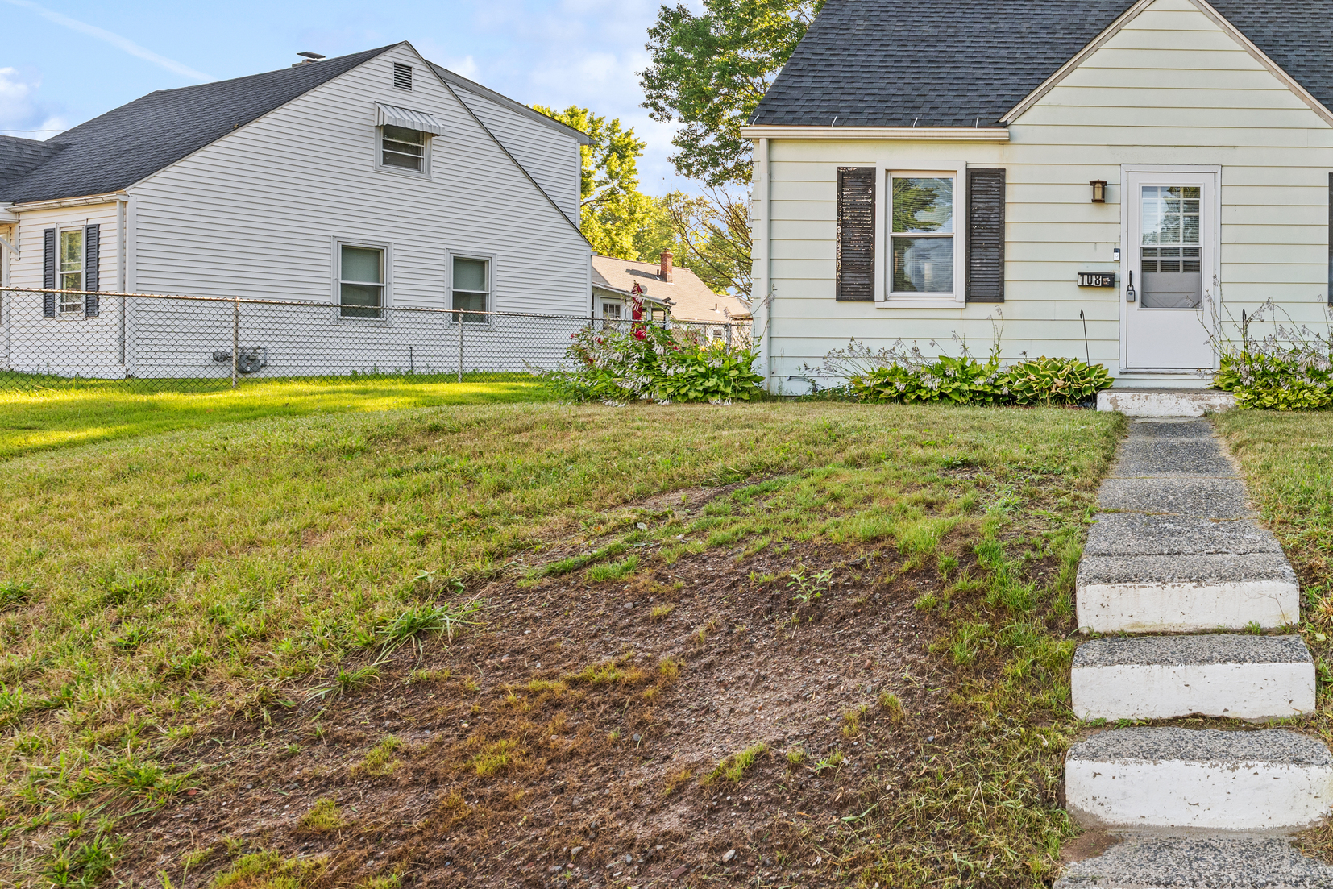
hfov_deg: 60.4
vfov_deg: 49.3
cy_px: 361
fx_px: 963
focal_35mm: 26
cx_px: 1162
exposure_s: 1/100
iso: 250
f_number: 8
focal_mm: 14
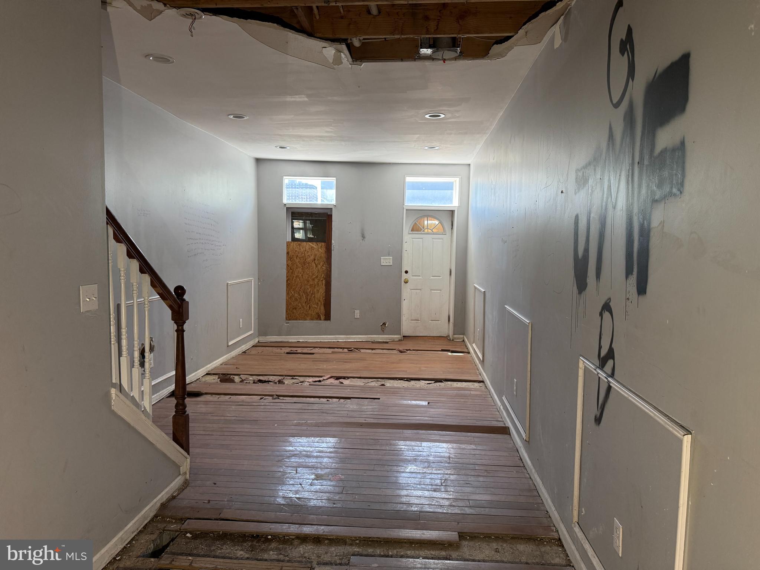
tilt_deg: -2.5
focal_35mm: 24
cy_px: 285
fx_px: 527
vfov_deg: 56.8
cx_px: 380
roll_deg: -0.5
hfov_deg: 71.6
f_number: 1.78
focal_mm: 6.76
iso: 200
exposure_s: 1/150
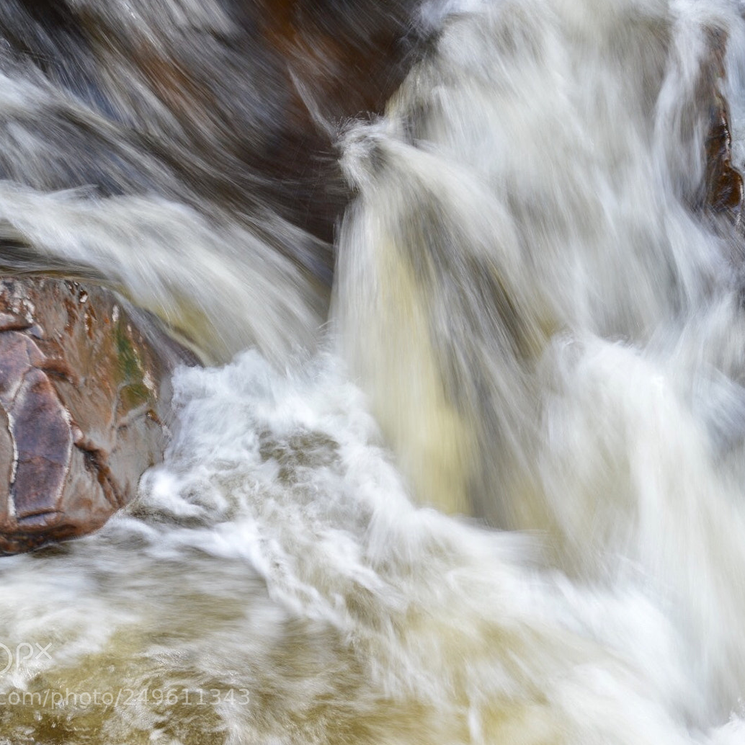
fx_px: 3360
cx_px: 450
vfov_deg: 12.7
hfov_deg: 12.6
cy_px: 370
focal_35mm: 138
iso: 100
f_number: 9
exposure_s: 1/10
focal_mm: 70
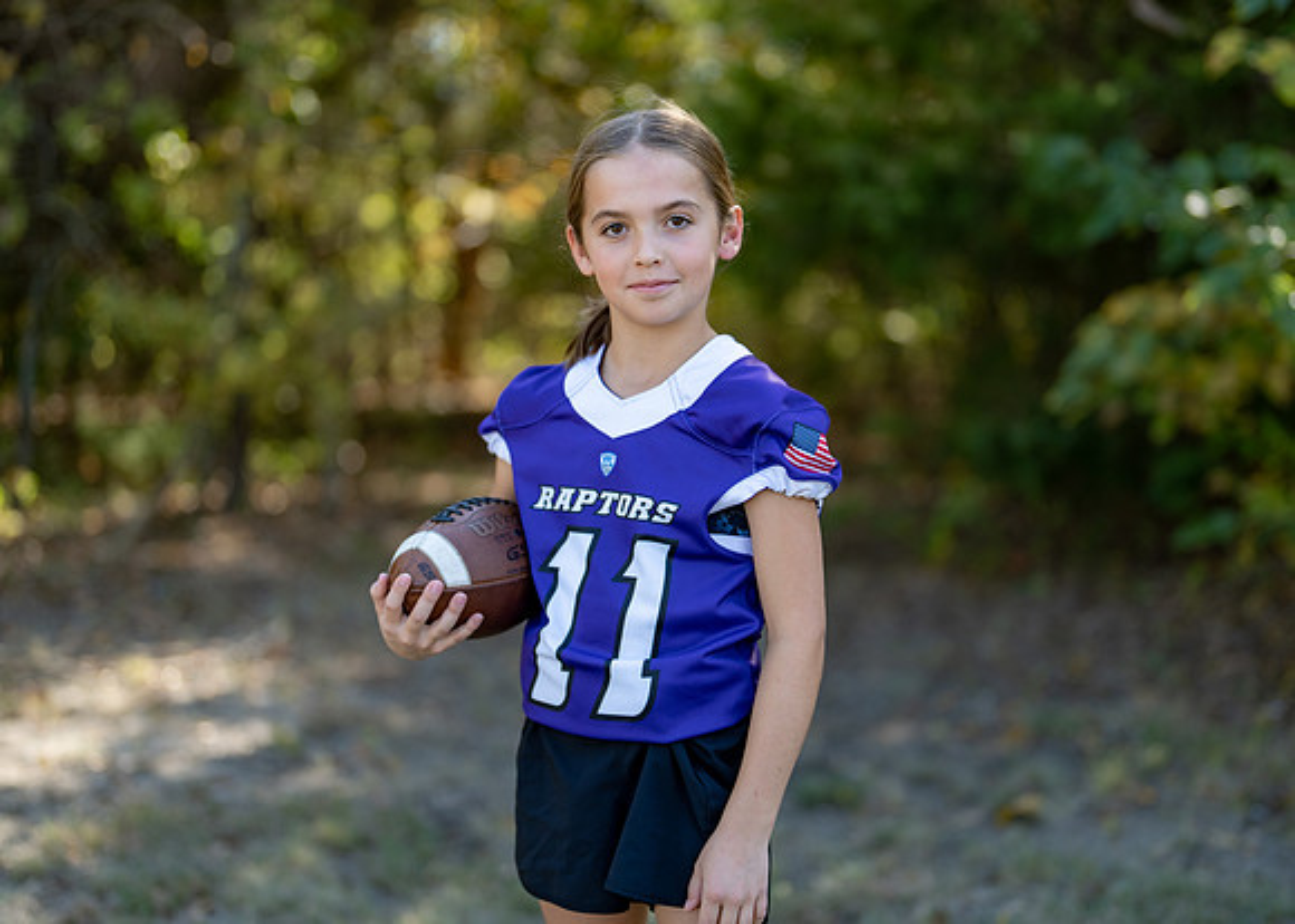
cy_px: 460
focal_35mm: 55
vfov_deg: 25.6
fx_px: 2032
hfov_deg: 35.3
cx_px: 691
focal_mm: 50
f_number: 1.2
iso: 100
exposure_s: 1/1250
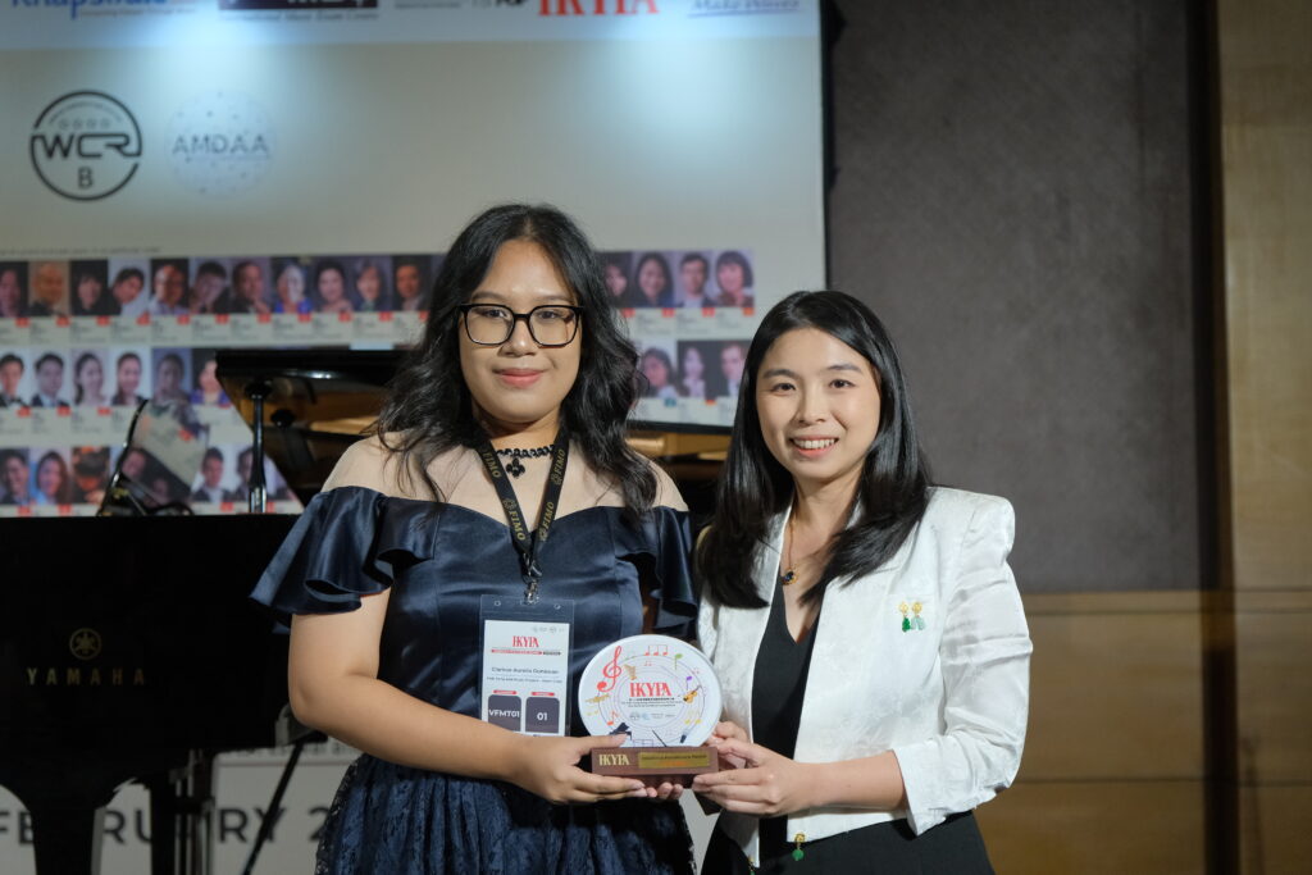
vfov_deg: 19.2
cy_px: 438
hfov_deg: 28.4
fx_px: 2588
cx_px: 656
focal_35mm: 71
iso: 1600
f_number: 2.8
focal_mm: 47.6
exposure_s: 1/320
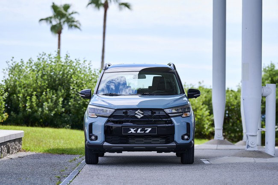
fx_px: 1042
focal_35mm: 135
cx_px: 139
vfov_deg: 10.2
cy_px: 92
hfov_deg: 15.2
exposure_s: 1/2000
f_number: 2.8
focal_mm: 135
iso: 160
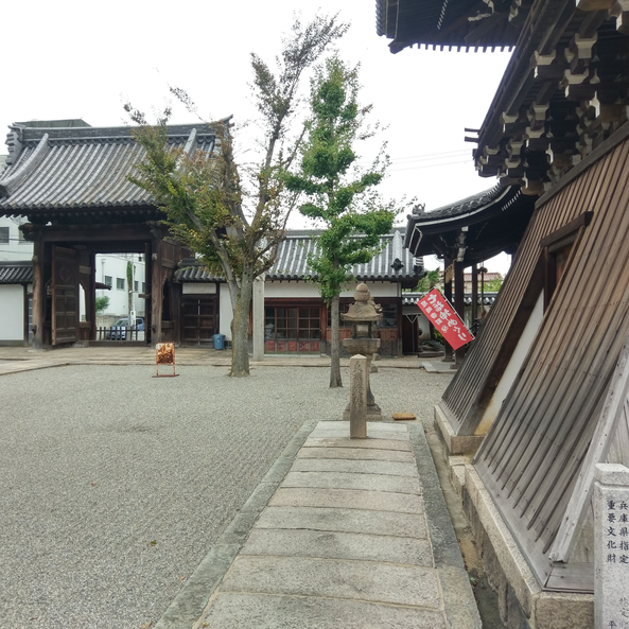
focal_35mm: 31
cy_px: 316
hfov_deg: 52.5
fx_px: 637
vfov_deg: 52.5
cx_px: 291
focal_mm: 4.58
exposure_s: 1/691
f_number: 1.8
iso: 100
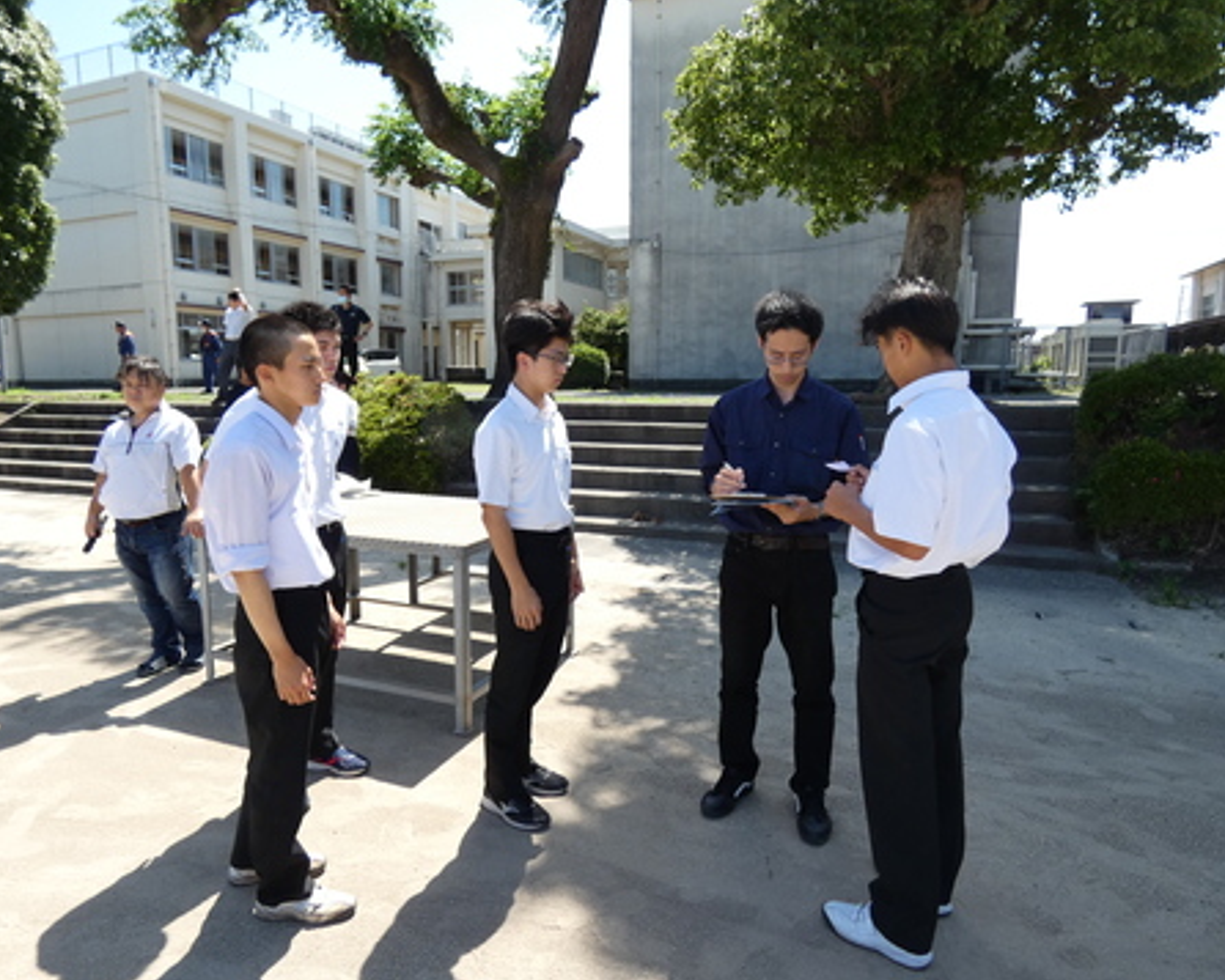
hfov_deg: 77.6
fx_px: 762
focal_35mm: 21
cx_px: 582
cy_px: 489
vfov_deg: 65.5
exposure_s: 1/640
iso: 80
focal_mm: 3.6
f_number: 2.8
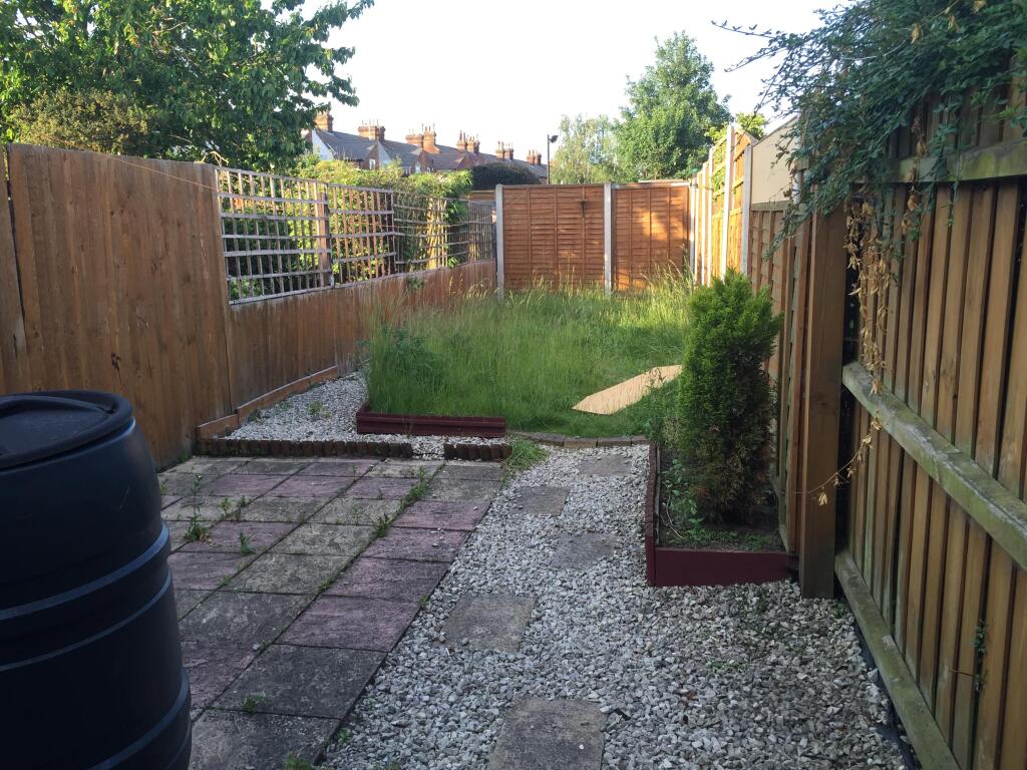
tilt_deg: -11.0
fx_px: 860
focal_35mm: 29
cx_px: 514
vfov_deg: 48.2
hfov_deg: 61.7
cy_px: 385
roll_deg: +0.3
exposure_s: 1/169
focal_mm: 4.15
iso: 32
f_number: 2.2
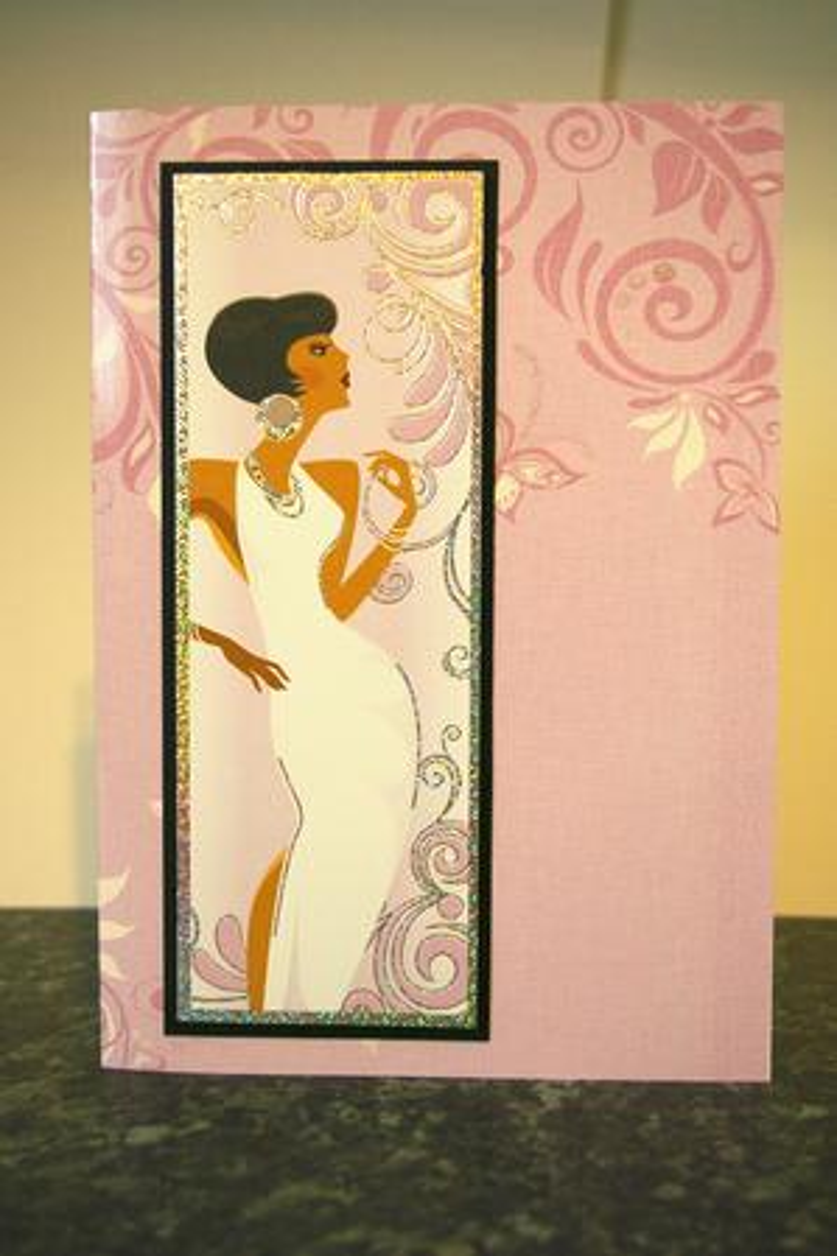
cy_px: 628
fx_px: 1466
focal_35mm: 42
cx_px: 418
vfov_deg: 46.4
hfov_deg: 31.9
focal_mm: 28
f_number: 4.5
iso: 800
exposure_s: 1/60
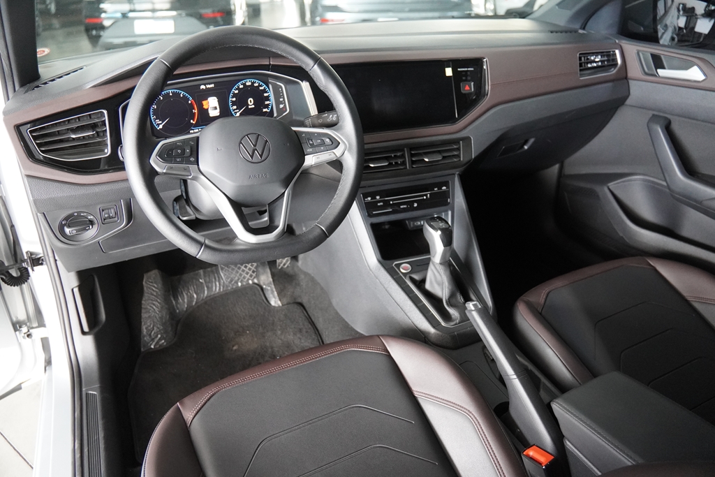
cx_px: 358
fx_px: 506
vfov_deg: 50.4
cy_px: 238
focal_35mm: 26
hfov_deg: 70.4
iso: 3200
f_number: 2.8
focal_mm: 17
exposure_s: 1/160
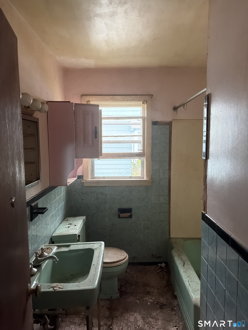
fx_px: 229
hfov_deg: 56.8
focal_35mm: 24
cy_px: 165
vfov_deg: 71.6
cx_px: 124
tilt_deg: -6.0
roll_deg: +0.6
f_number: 1.78
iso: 800
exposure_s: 1/53
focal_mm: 6.76
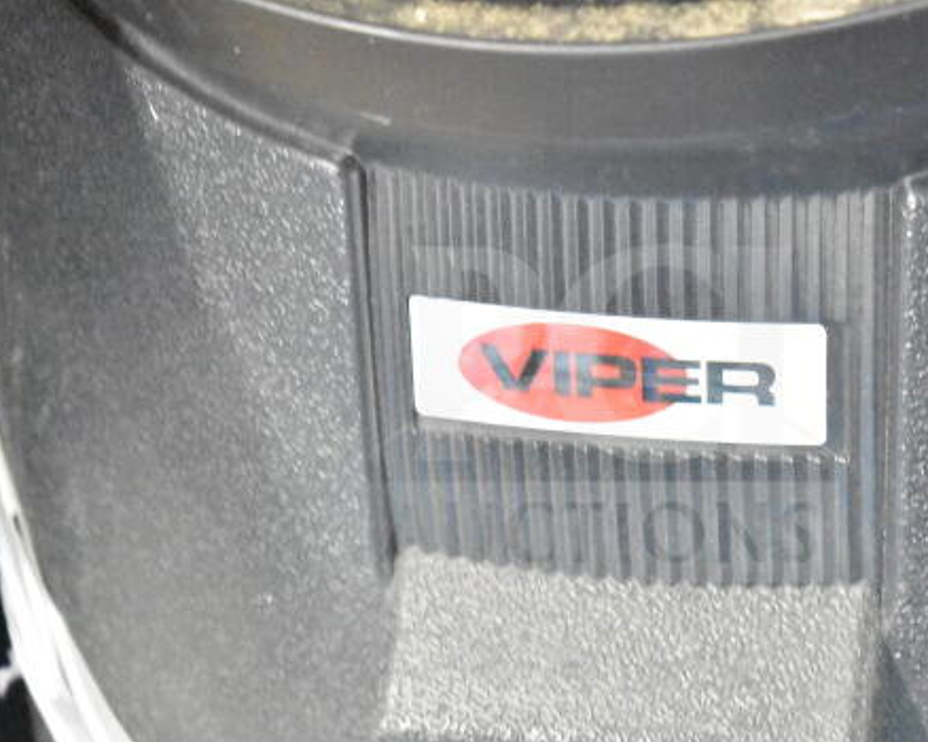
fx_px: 2800
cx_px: 600
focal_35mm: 102
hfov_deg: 18.8
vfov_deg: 15.1
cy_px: 414
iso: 25600
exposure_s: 1/50
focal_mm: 52
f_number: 5.6
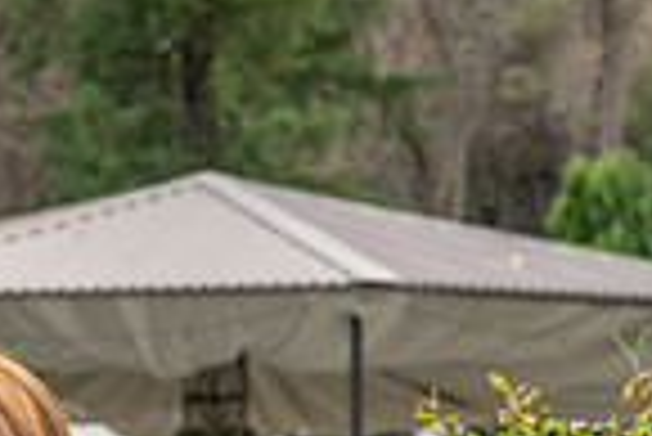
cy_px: 651
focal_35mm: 235
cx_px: -249
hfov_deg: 8.6
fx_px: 4260
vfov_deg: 5.8
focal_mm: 52
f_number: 5.6
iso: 200
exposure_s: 1/125
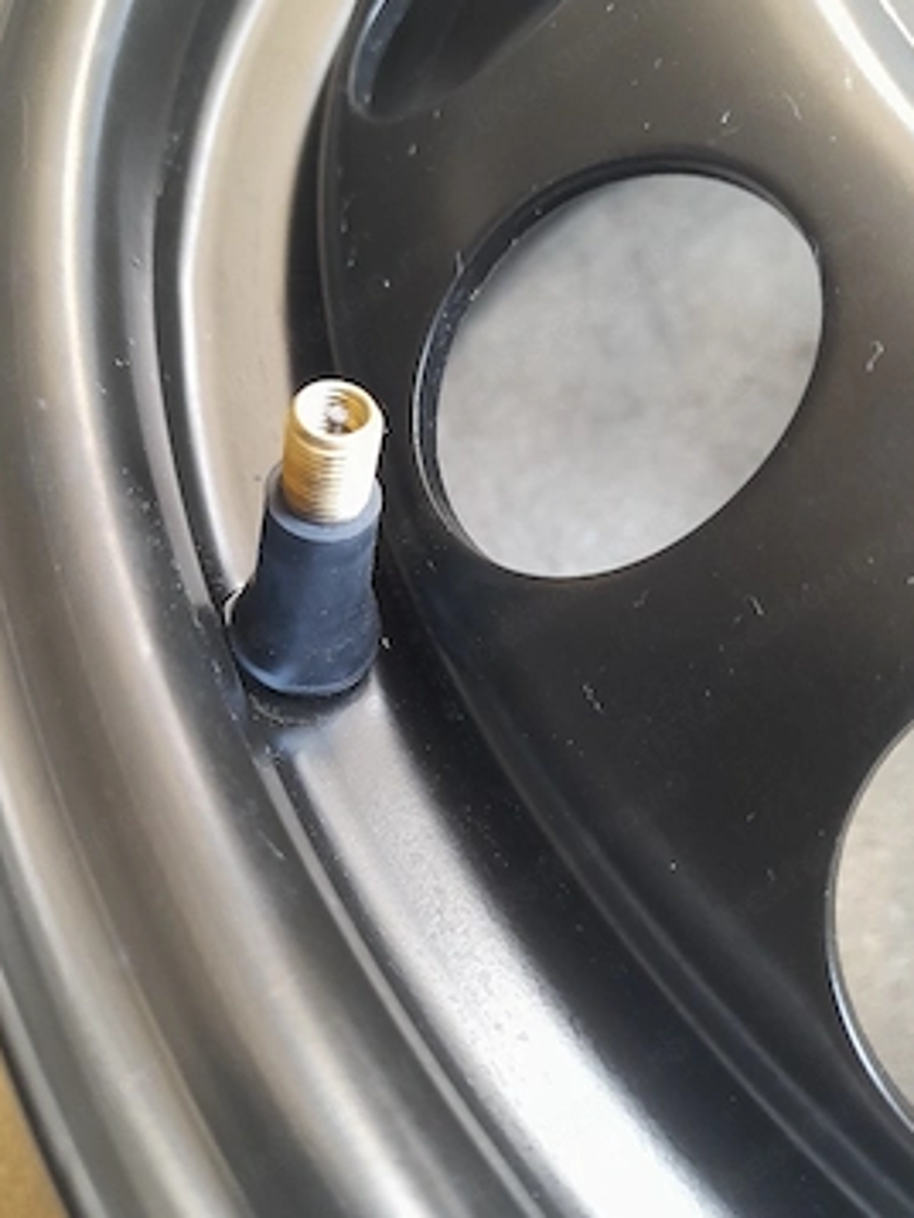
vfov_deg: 63.4
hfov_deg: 49.7
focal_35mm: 28
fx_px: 985
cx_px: 413
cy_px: 628
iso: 320
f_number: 2
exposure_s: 1/33
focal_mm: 4.6
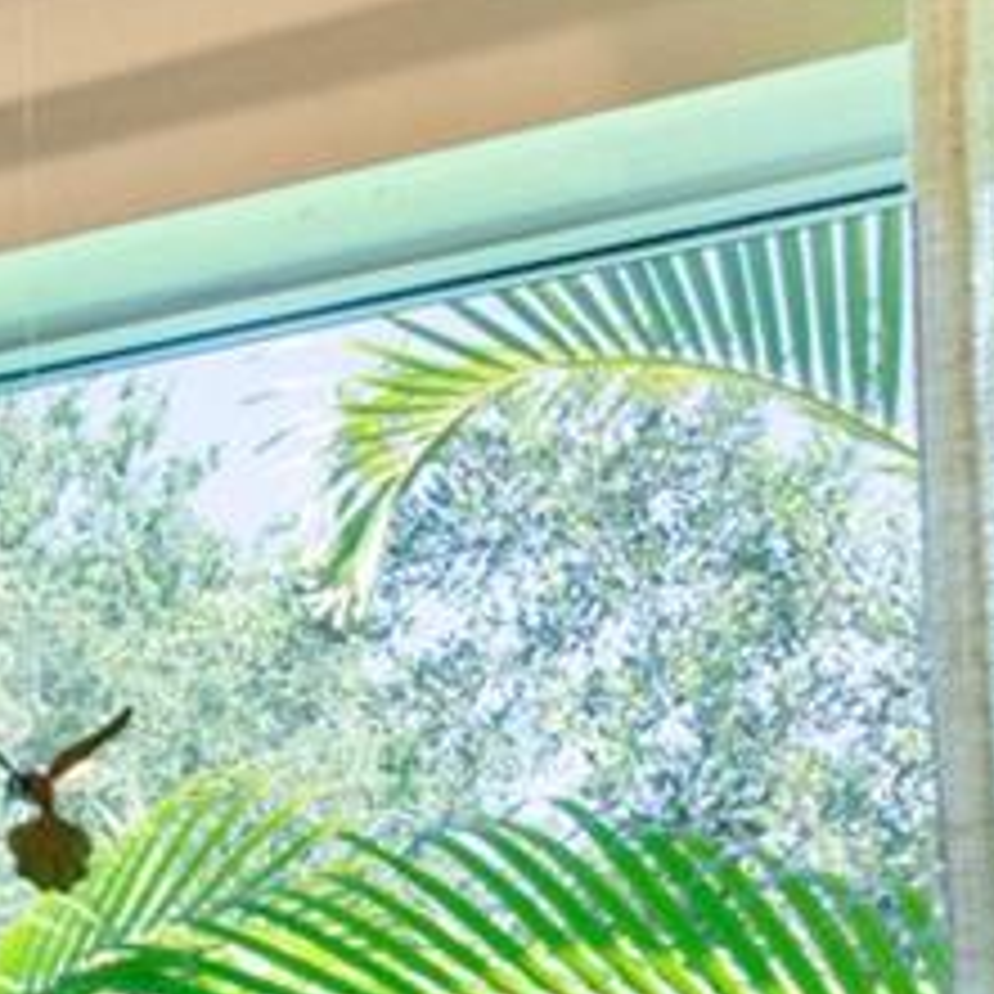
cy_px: 1689
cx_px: -882
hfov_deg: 16.4
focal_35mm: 86
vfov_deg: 17.2
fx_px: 2794
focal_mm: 14
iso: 100
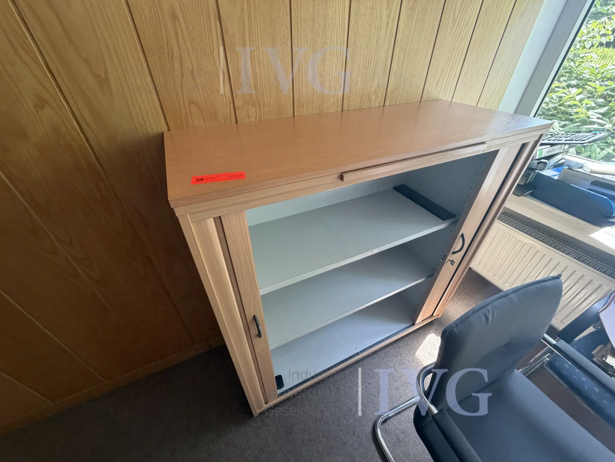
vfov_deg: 85.7
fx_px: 249
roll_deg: +2.1
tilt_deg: -35.3
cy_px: 231
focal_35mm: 14
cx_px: 308
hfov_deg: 102.1
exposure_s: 1/121
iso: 250
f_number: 2.2
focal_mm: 2.22
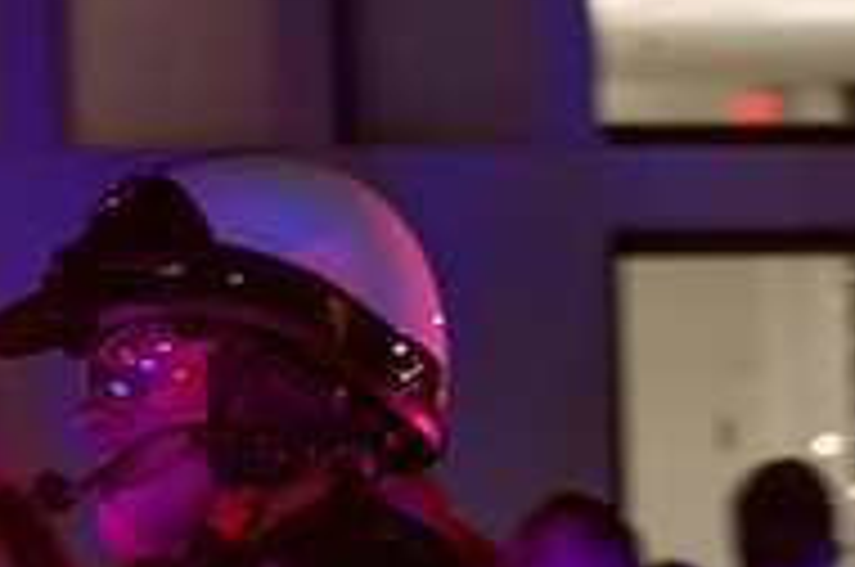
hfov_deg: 4.7
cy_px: 547
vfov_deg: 3.1
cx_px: 432
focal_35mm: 436
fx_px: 10337
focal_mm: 95
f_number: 4.8
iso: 800
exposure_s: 1/125
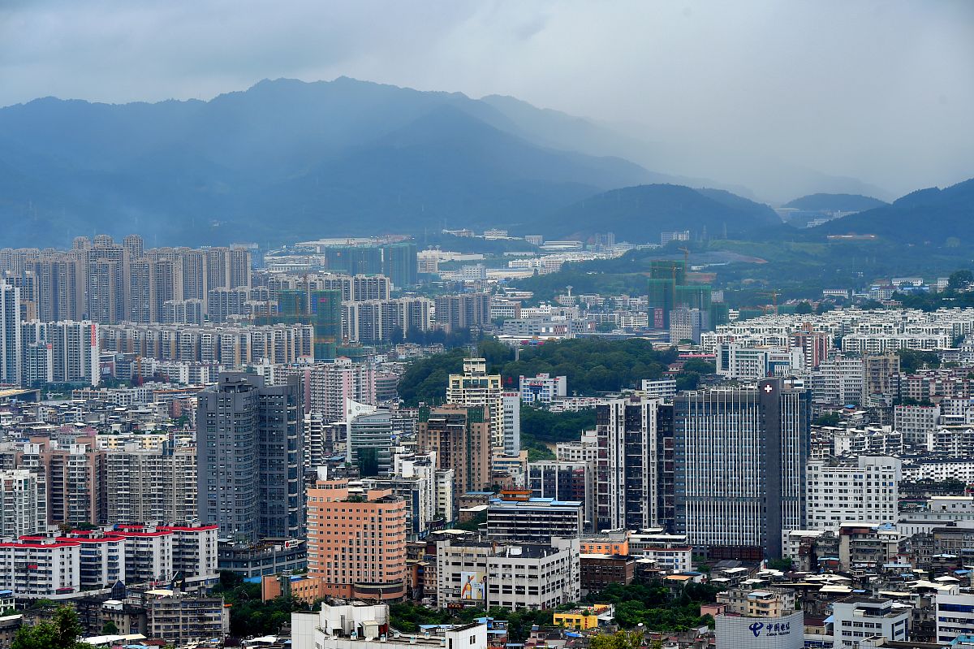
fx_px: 2840
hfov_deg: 19.5
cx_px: 487
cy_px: 324
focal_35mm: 105
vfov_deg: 13.0
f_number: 8
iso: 160
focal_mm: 105
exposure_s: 1/320
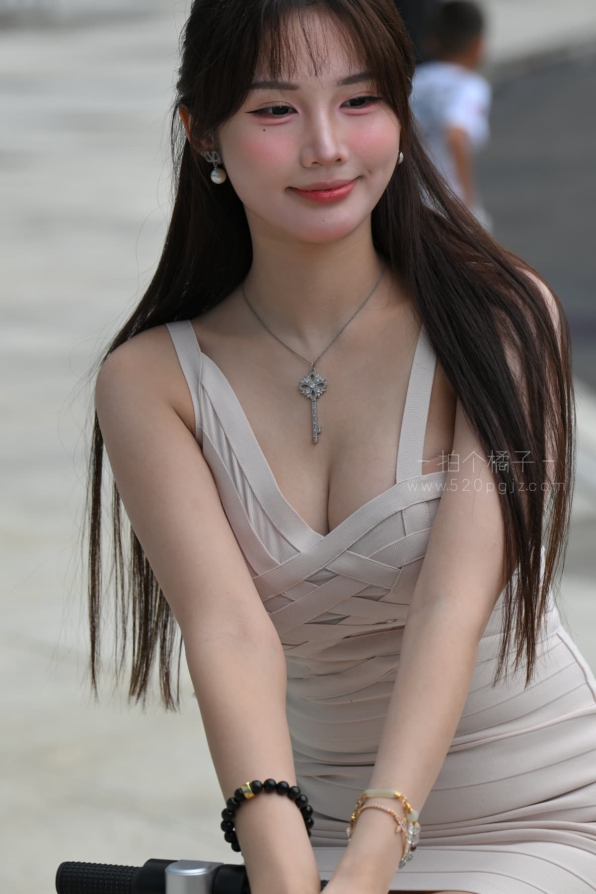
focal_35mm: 99
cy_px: 447
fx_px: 2458
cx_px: 298
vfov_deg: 20.6
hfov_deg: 13.8
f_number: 4
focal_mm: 99
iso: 220
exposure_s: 1/640
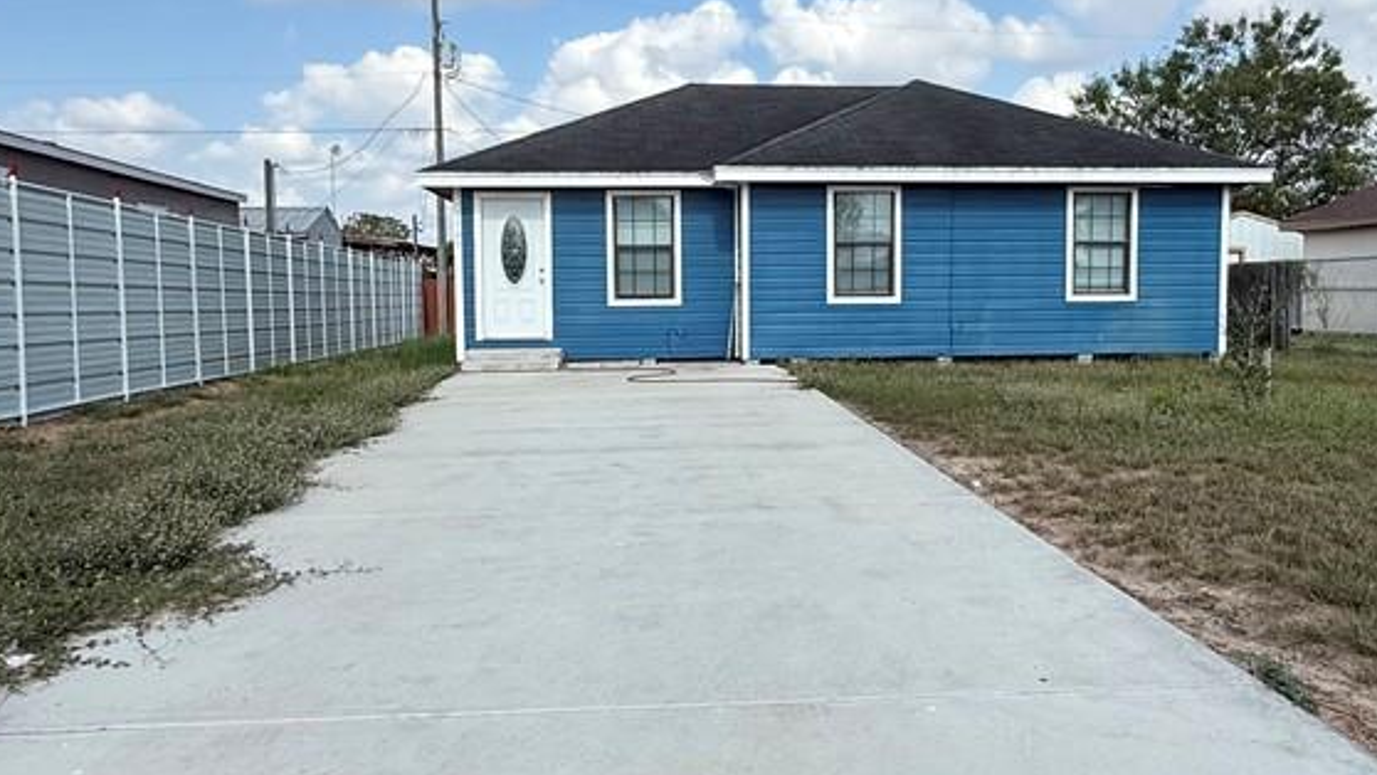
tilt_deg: -3.5
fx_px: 1022
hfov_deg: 67.9
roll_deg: +0.5
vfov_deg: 41.5
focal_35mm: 28
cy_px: 348
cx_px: 718
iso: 50
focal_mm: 2.22
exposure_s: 1/1656
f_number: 2.2
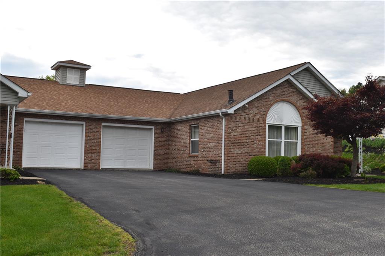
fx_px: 433
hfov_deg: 47.9
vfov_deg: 33.0
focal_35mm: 40
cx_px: 192
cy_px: 128
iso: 100
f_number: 10
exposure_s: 1/200
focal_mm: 27
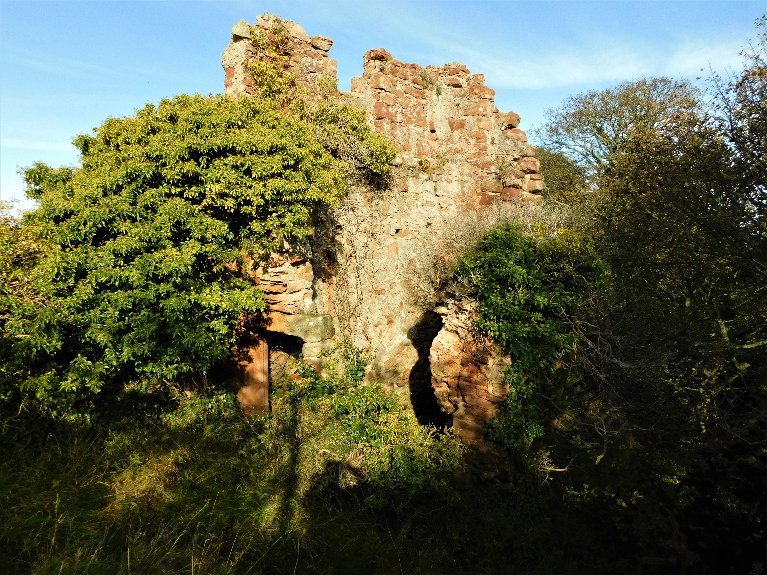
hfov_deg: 73.9
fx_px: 510
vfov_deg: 58.9
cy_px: 288
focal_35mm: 23
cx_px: 384
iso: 125
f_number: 3
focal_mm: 4
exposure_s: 1/1000
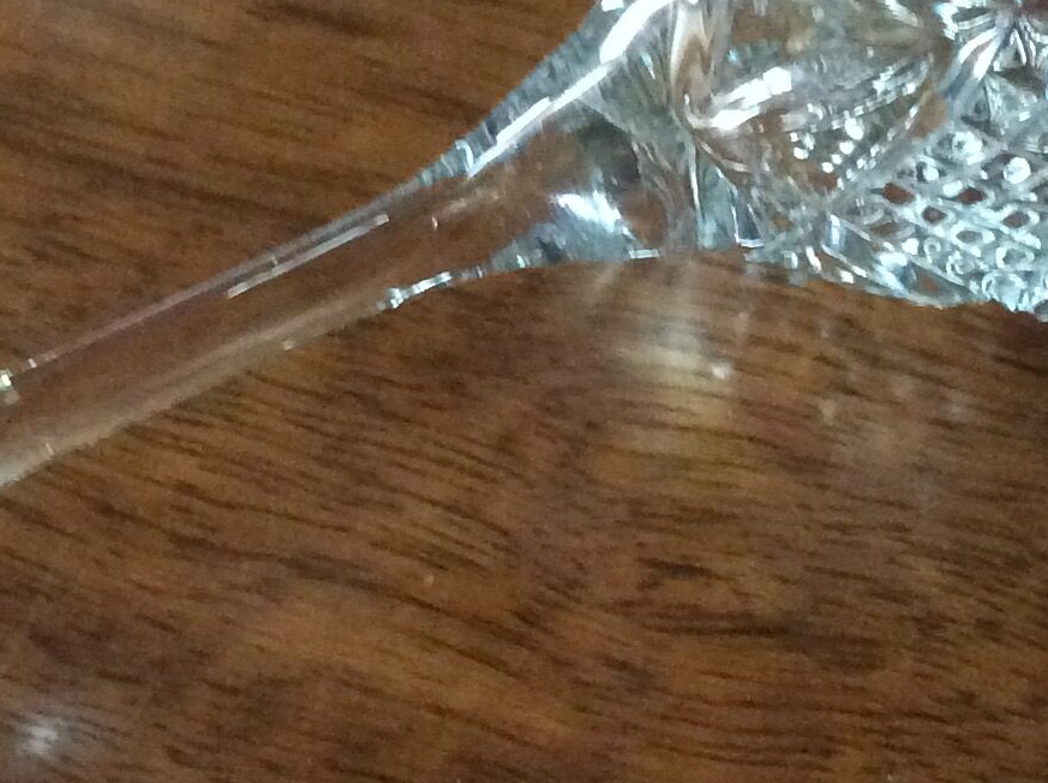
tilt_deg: -63.0
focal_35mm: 95
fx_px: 2872
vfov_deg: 15.4
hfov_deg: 20.7
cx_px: 535
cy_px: 153
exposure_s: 1/17
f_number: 2.4
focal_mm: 3.3
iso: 500
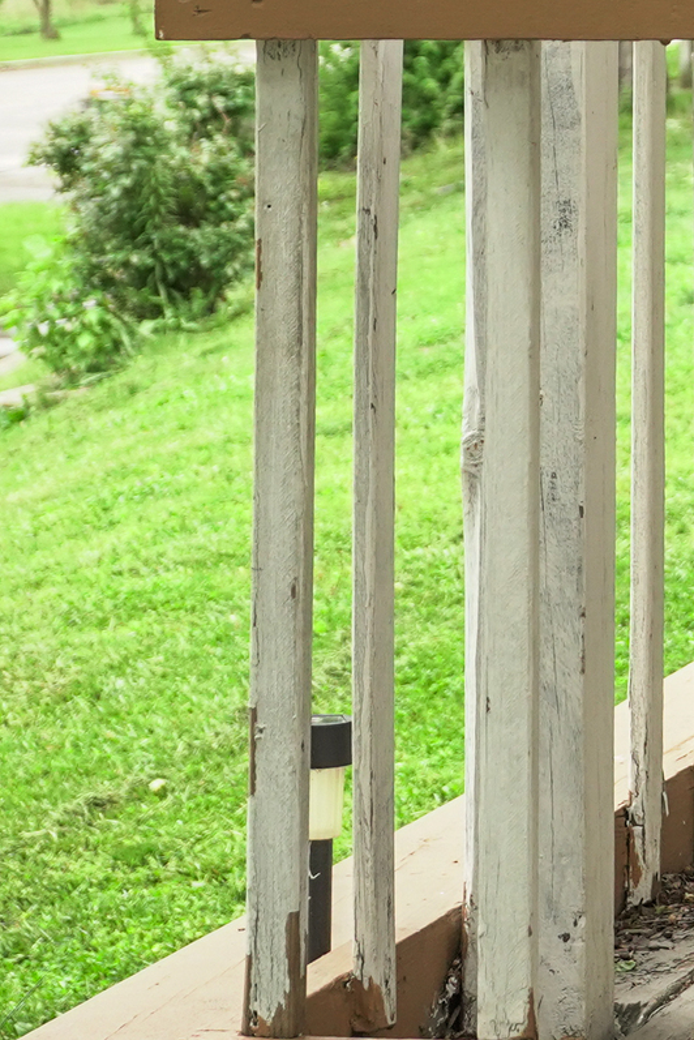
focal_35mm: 131
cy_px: -185
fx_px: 3785
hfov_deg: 9.4
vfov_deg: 15.1
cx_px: 1618
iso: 1000
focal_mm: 34
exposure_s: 1/800
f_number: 4
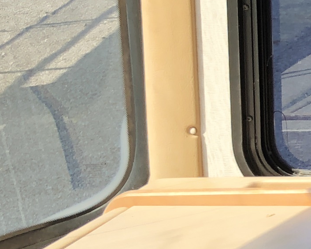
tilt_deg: -20.8
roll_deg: +4.0
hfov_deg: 10.2
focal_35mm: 156
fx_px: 1436
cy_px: 223
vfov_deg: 9.9
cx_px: 816
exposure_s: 1/252
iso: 25
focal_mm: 3.99
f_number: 1.8
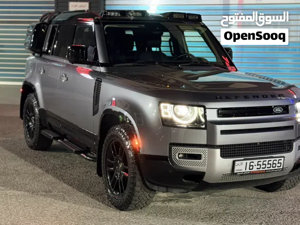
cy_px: 112
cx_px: 150
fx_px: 416
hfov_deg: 39.7
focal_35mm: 48
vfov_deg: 30.3
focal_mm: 6.76
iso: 500
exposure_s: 1/25
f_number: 1.78
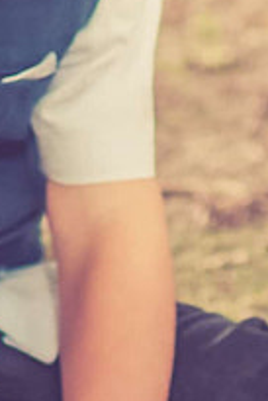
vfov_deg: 5.9
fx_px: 3901
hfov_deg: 3.9
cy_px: 71
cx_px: 158
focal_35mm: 350
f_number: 8
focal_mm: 30
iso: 200
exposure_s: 1/200
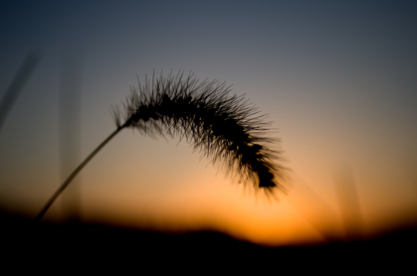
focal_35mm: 42
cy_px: 138
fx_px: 485
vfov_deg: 31.7
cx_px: 208
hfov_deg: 46.5
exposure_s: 1/2000
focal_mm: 28
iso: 100
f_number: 2
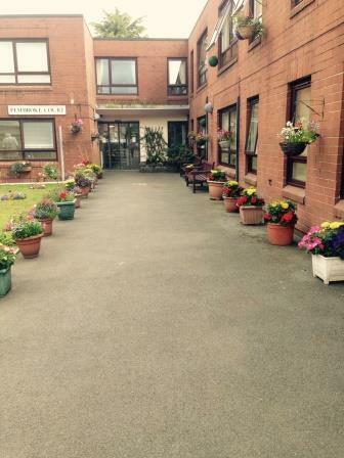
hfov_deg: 42.9
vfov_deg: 55.4
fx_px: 437
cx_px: 172
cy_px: 229
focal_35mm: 33
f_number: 2.4
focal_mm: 4.12
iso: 50
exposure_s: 1/201
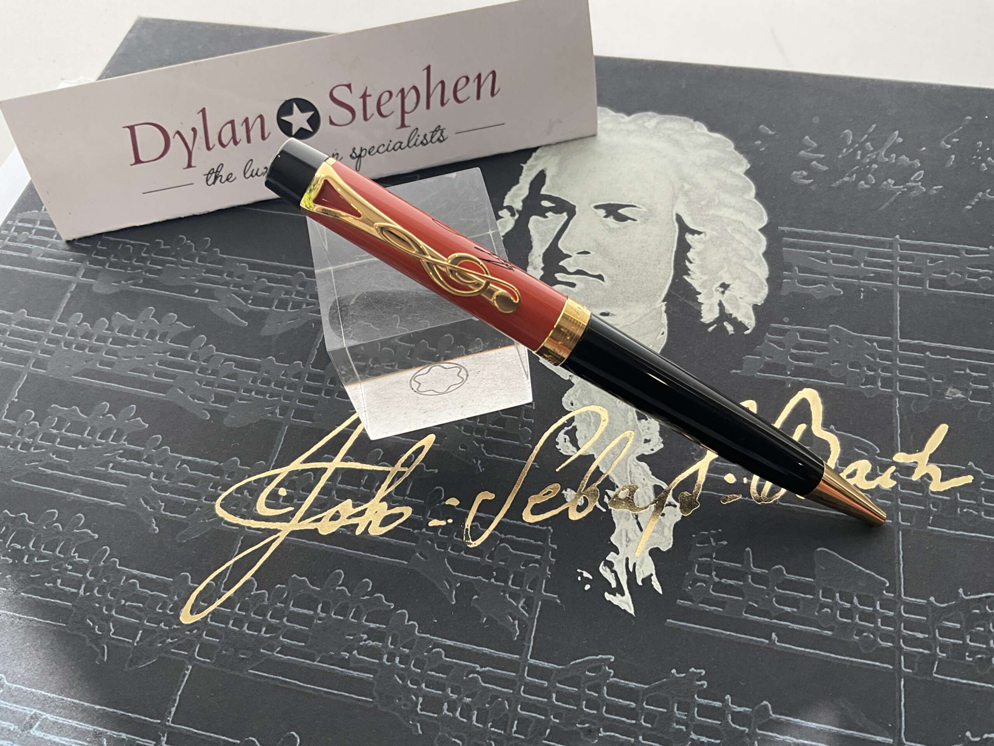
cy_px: 373
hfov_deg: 61.7
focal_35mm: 29
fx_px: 833
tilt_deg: -59.2
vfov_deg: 48.2
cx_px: 497
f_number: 1.8
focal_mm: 3
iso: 32
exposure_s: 1/100
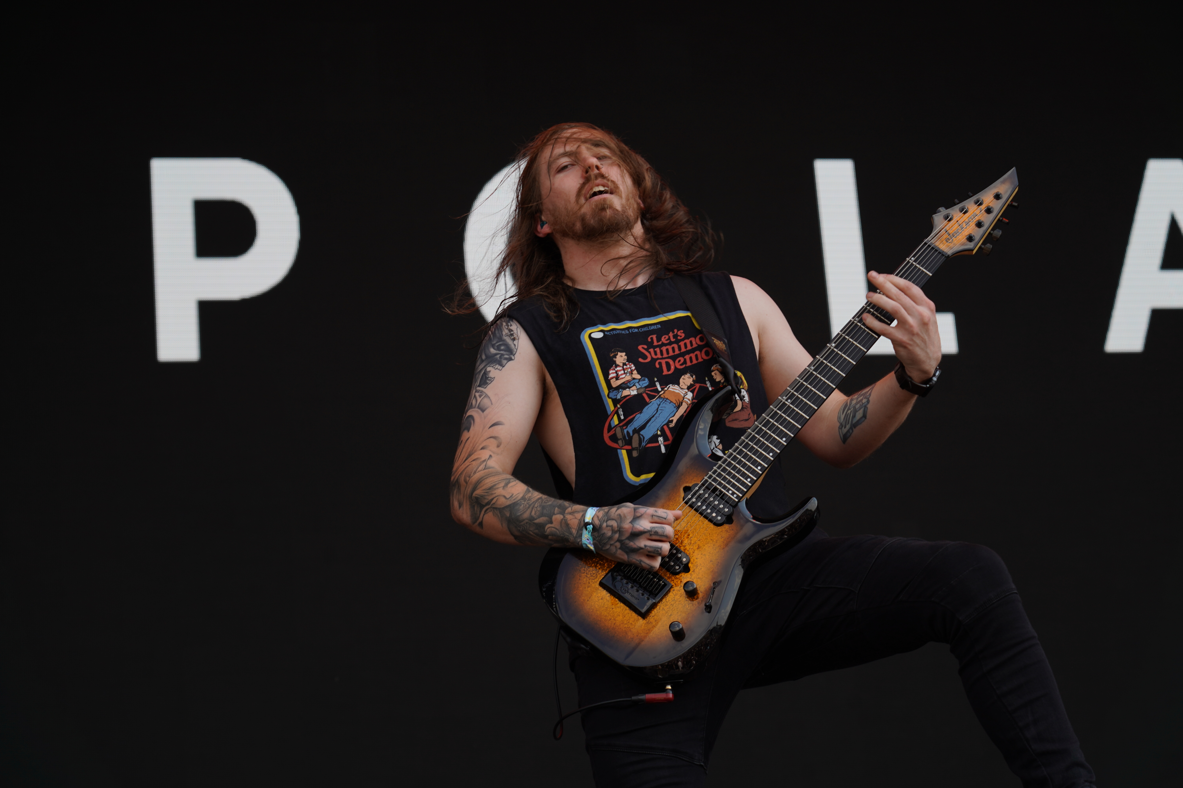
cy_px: 394
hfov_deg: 19.5
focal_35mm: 105
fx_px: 3450
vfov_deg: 13.0
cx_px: 592
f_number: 6.3
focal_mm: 105
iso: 100
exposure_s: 1/320
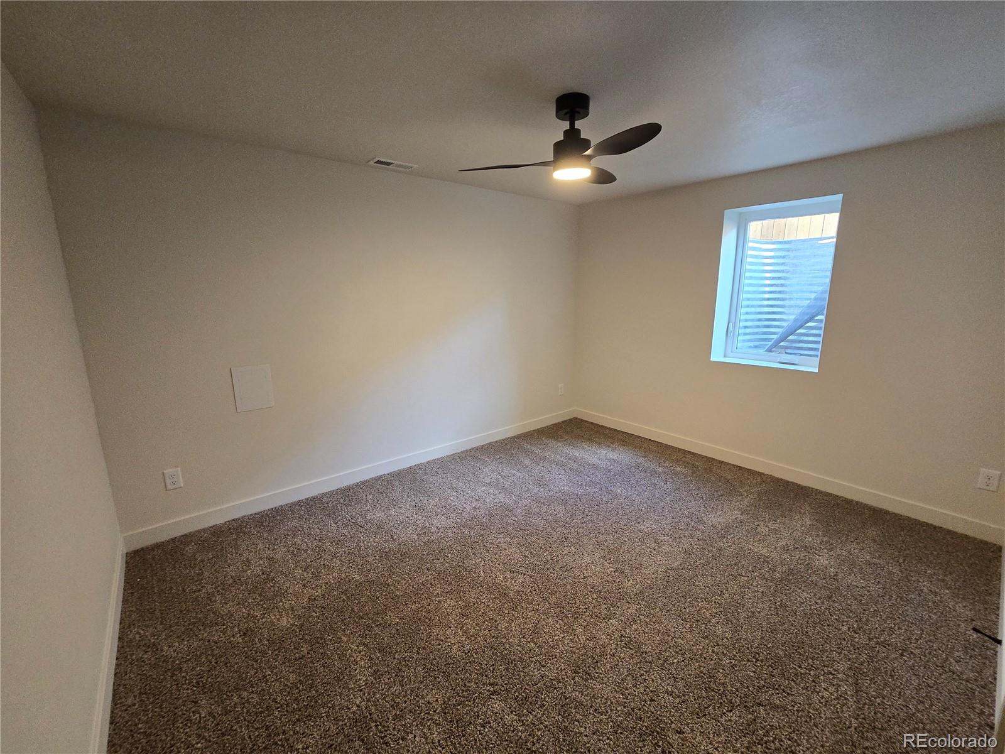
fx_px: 377
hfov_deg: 106.2
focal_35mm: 13
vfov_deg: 89.9
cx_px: 502
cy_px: 377
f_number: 2.2
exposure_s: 1/60
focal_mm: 2.2
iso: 400
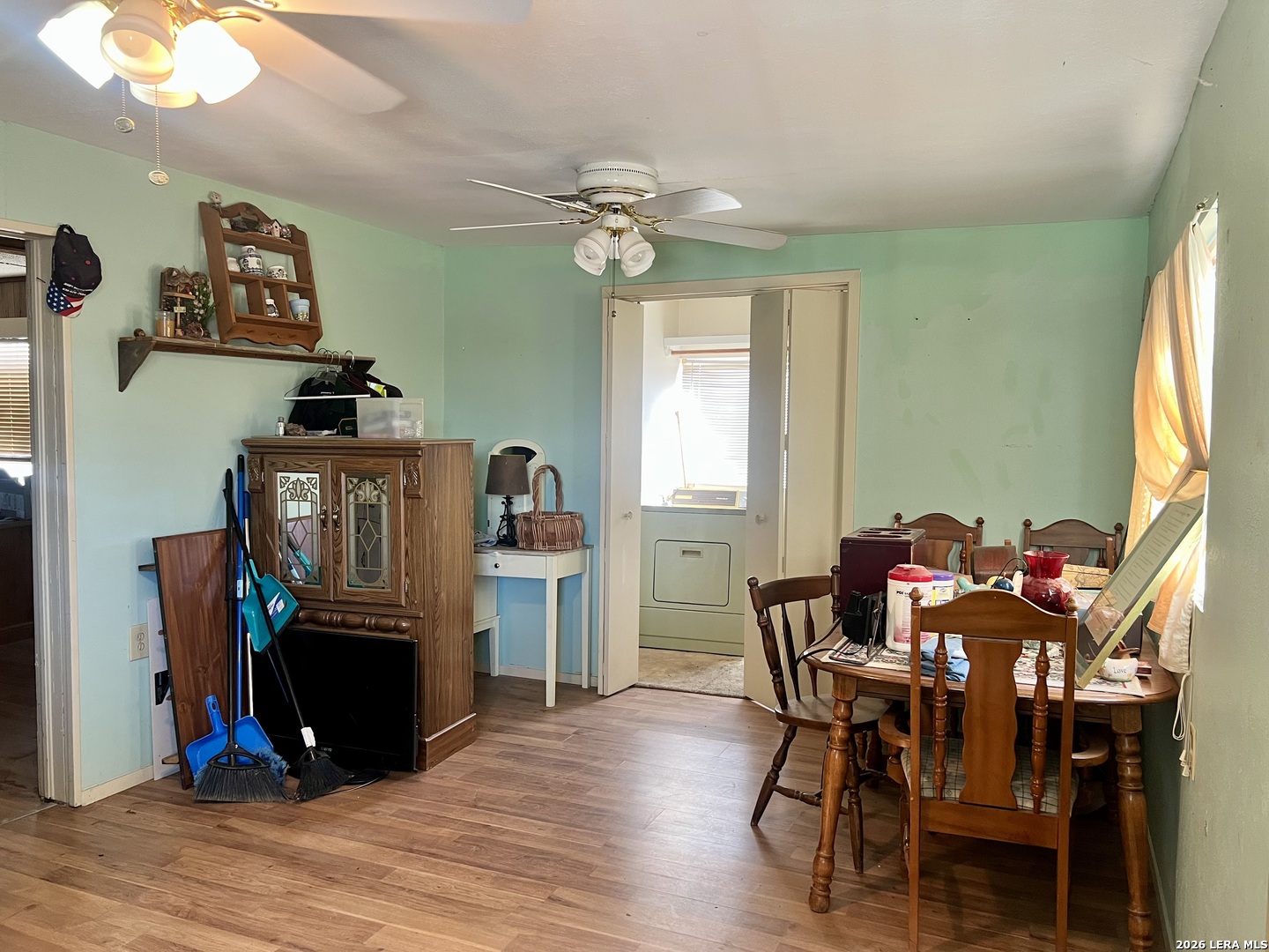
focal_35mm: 26
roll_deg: -1.5
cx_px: 634
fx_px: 953
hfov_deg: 67.3
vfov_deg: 53.1
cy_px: 476
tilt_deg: -5.6
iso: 125
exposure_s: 1/60
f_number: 1.5
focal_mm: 5.7
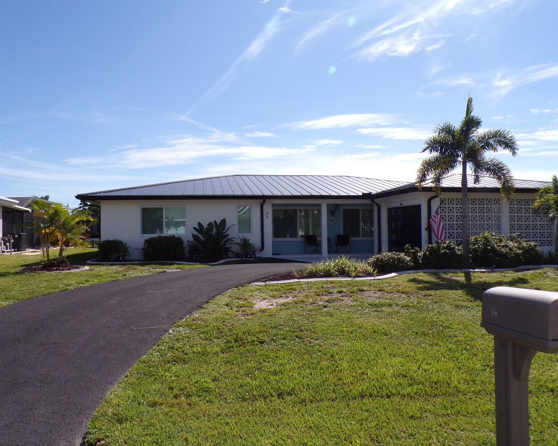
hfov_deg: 62.1
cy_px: 213
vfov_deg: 51.5
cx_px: 255
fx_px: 462
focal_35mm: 28
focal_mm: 4.3
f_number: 5.8
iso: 80
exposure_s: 1/420
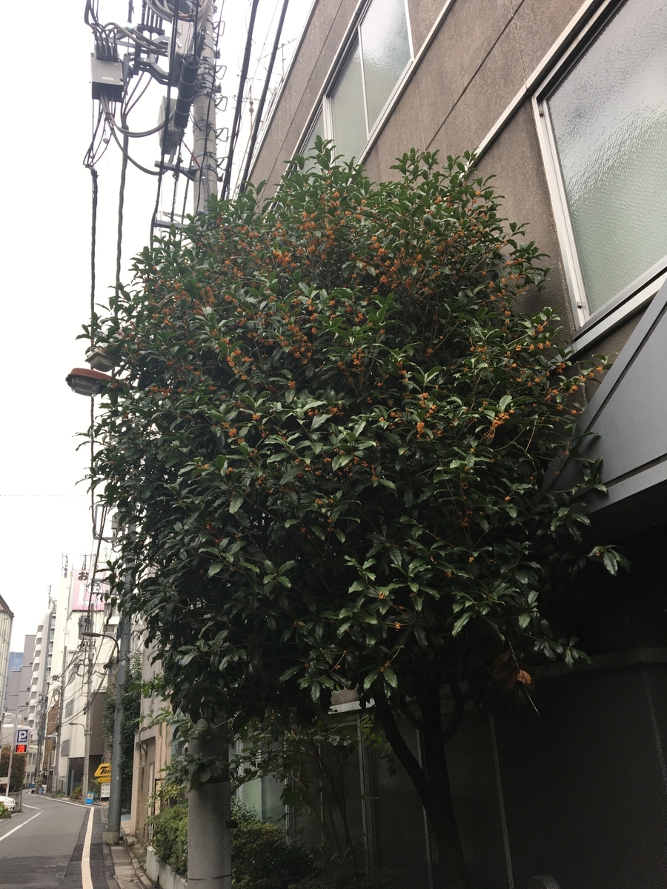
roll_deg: +2.5
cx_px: 334
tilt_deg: +23.4
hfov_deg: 48.2
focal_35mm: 29
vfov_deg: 61.7
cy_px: 444
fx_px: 745
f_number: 2.2
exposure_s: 1/120
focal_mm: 4.15
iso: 32
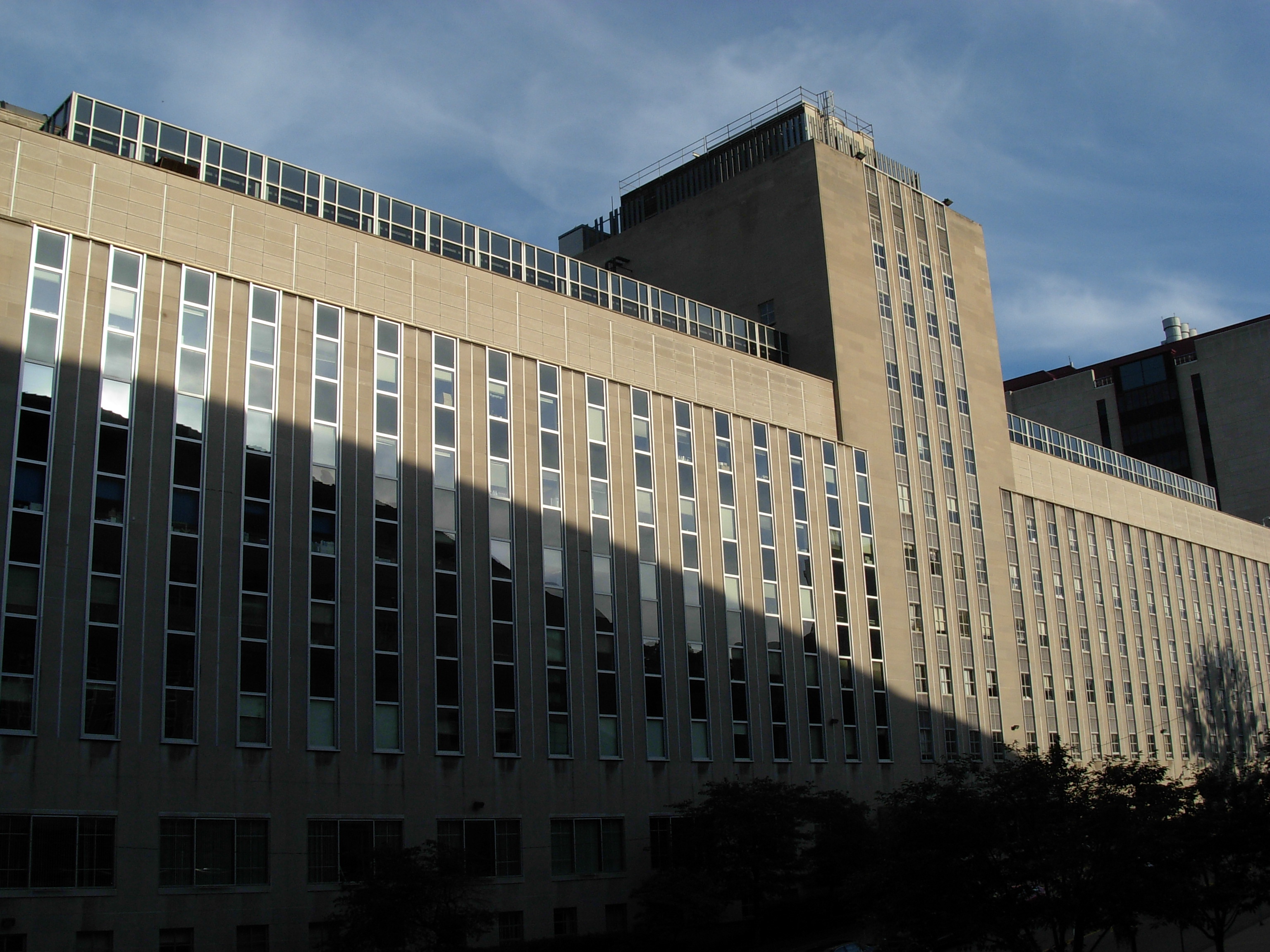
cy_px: 476
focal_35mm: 38
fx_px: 1394
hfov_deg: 49.0
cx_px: 635
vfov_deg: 37.7
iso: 79
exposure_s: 1/627
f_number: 4.9
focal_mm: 6.3
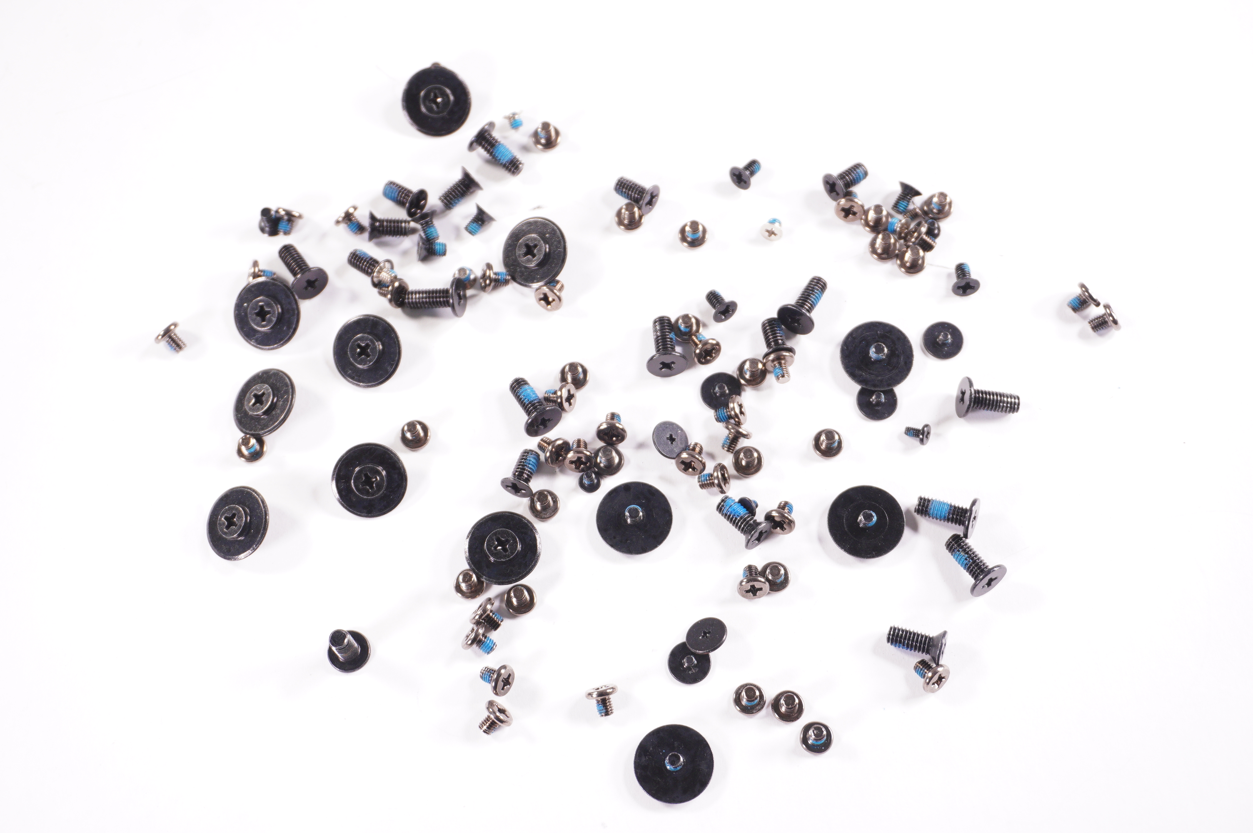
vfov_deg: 27.2
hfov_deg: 40.0
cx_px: 626
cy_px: 416
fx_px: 1721
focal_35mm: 50
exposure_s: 1/125
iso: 500
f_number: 5.6
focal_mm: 33
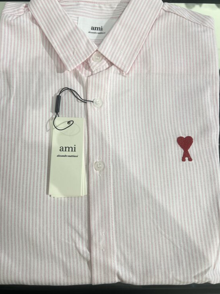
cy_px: 142
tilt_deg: -79.8
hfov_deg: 49.7
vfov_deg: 63.4
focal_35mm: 28
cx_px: 103
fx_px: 237
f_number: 1.5
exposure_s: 1/113
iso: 32
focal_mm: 5.7
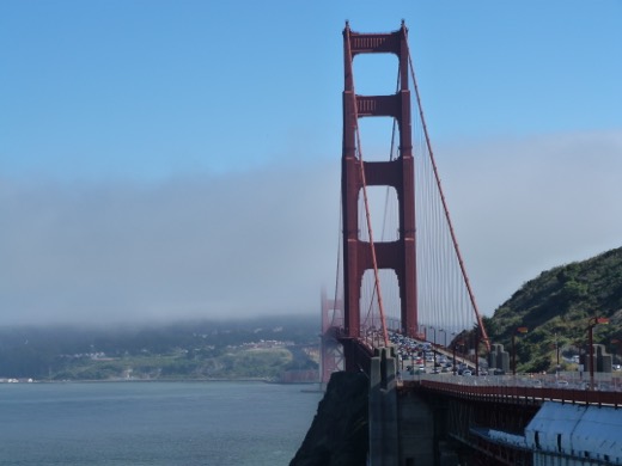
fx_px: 1545
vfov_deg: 17.2
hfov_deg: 22.8
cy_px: 233
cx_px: 311
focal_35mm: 86
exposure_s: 1/500
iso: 125
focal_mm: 15.5
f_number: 5.6
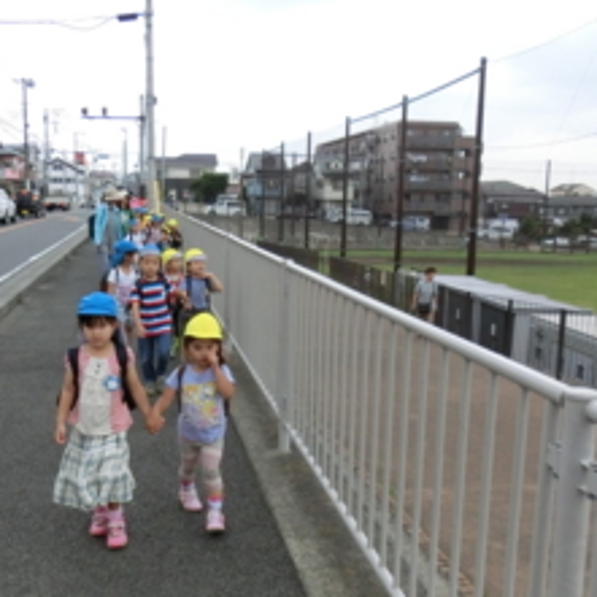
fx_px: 780
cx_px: 238
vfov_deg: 41.8
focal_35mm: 40
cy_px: 332
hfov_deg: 41.7
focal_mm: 4.5
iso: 400
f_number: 3.5
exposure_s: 1/1000
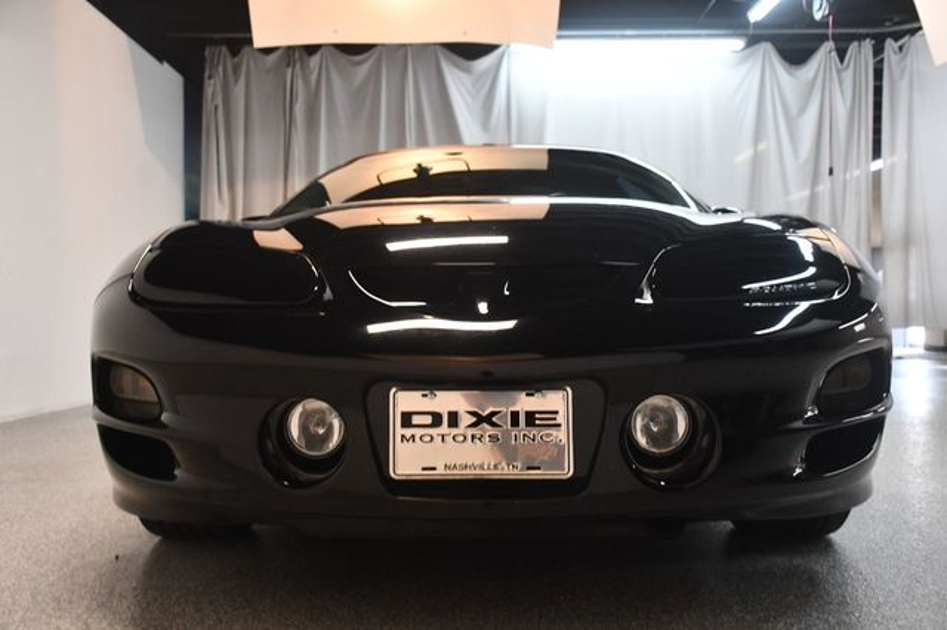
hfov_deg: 49.6
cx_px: 474
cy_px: 315
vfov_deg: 34.2
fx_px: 1025
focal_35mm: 39
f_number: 3.8
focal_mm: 26
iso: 1800
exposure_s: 1/125
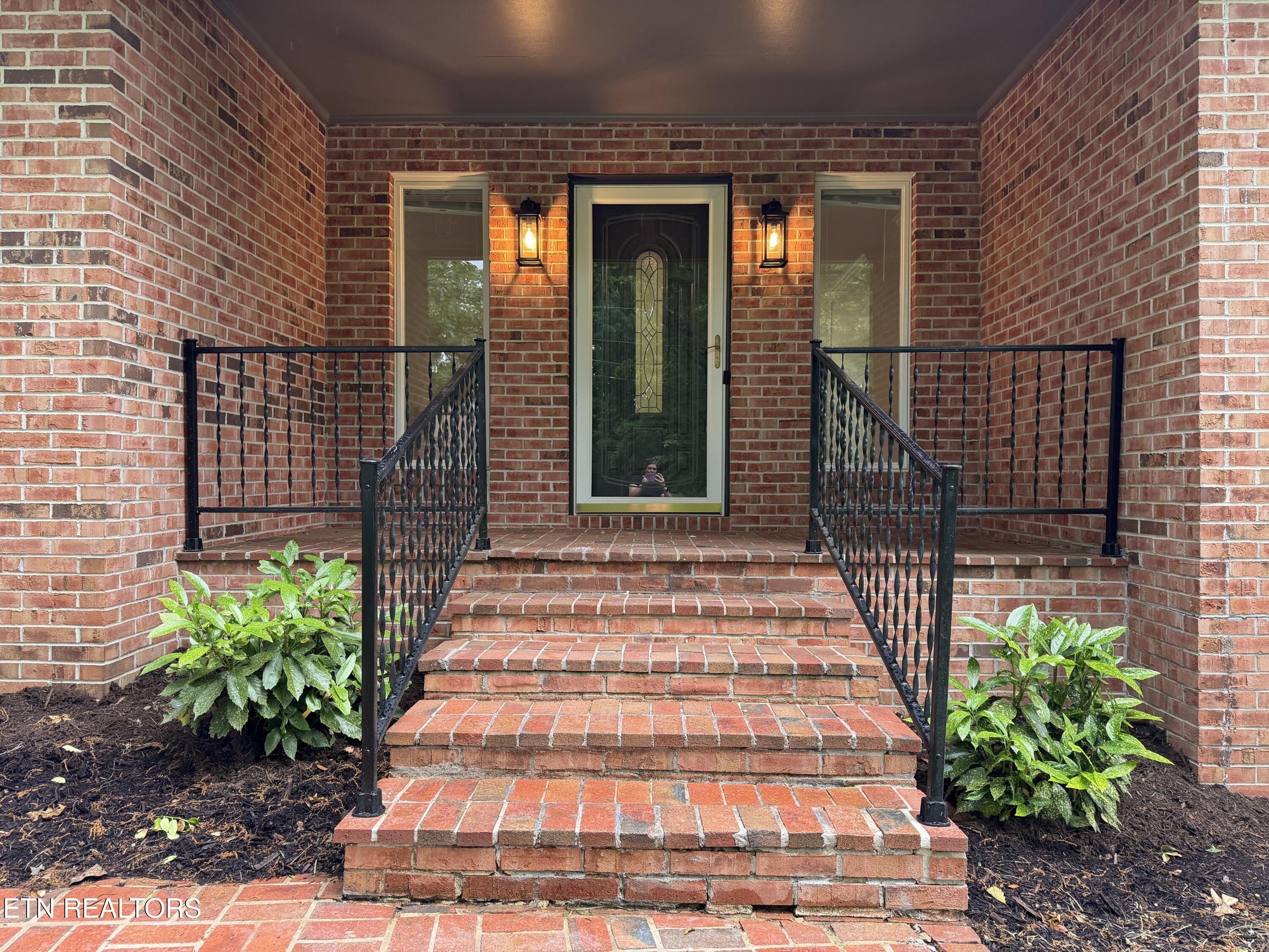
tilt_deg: +0.4
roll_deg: -0.2
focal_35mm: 24
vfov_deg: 56.8
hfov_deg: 71.6
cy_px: 476
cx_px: 634
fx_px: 880
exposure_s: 1/121
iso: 160
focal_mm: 6.76
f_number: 1.78
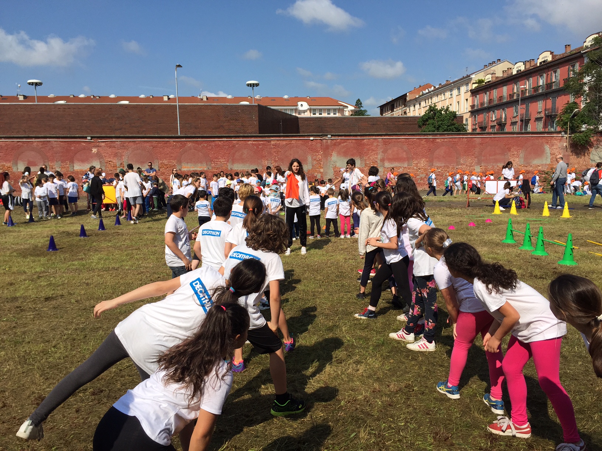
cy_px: 226
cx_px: 301
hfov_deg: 61.7
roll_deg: -0.1
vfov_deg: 48.2
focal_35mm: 29
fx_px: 504
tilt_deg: -7.9
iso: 32
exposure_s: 1/3300
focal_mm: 4.15
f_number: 2.2
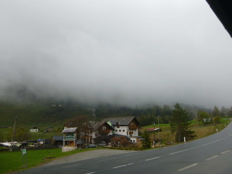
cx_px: 116
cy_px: 87
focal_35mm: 25
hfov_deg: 69.4
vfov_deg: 54.9
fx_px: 168
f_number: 3.9
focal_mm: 4.5
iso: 100
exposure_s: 1/125
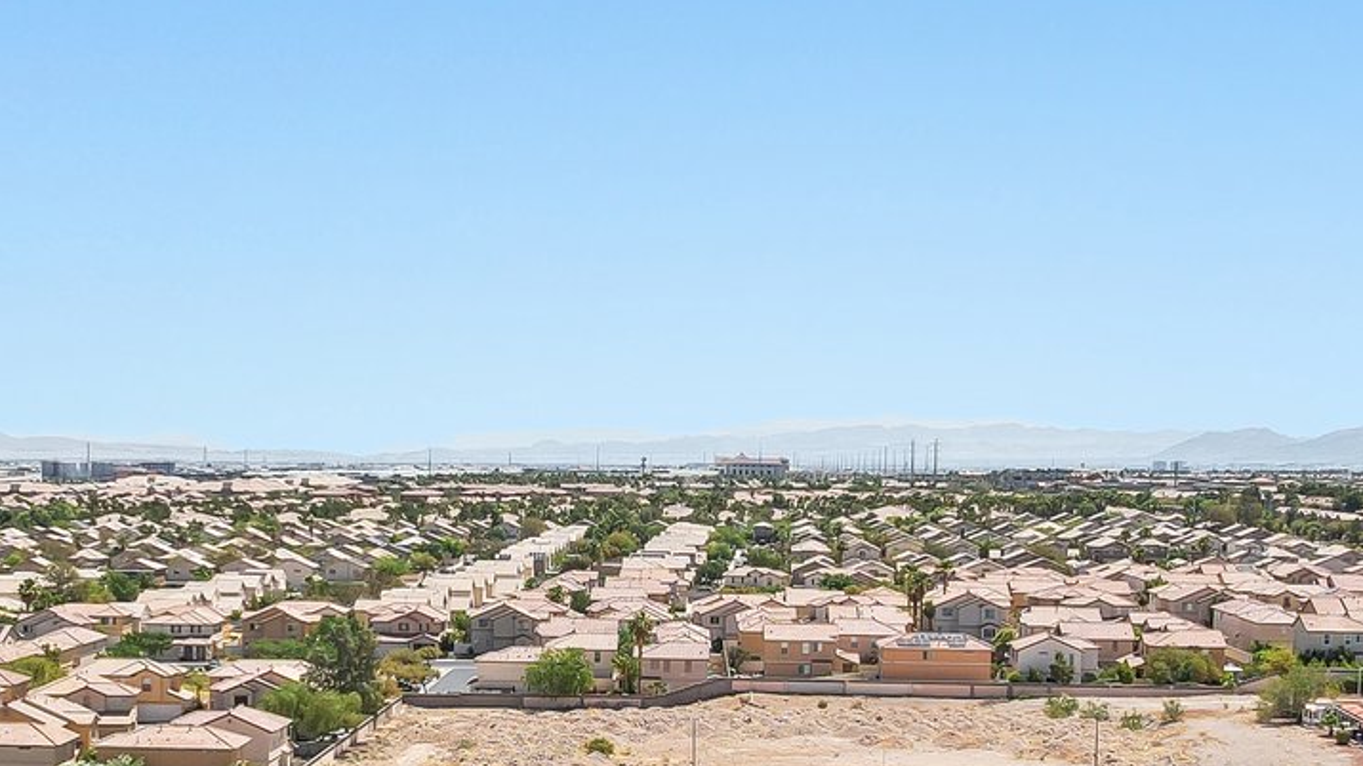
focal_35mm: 66
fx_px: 2385
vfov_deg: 18.1
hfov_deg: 31.8
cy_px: 607
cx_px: 578
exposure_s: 1/2000
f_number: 2.8
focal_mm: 8.4
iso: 110
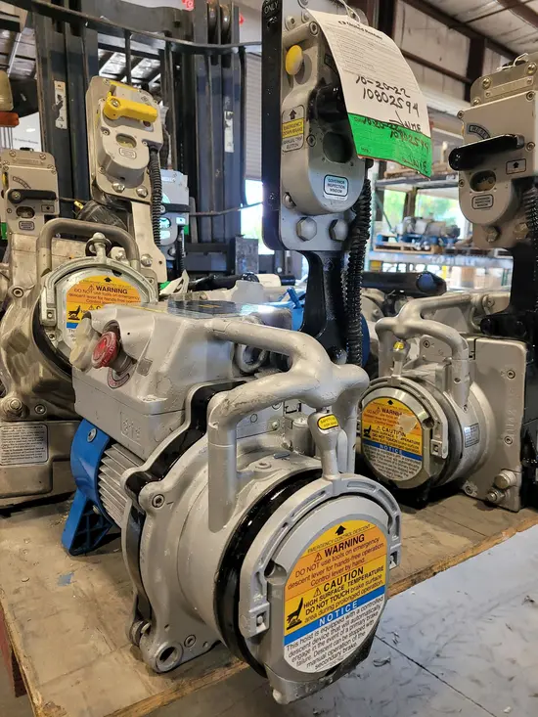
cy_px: 358
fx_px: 539
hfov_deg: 53.1
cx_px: 269
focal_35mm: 26
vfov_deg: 67.3
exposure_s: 1/120
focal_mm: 5.4
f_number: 1.8
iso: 320
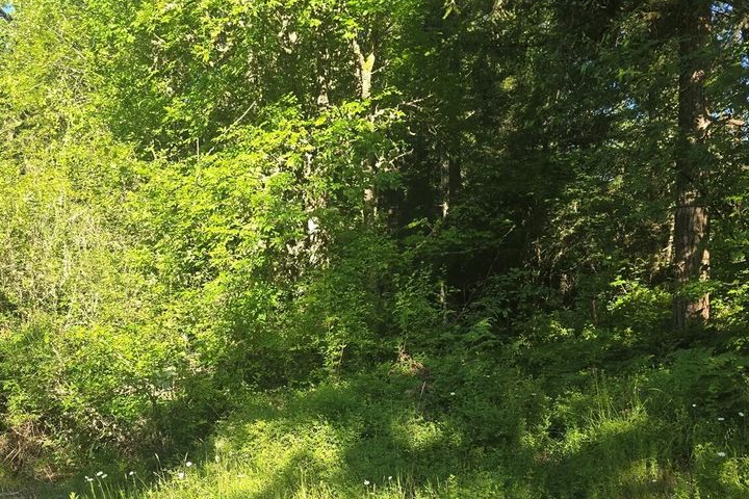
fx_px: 707
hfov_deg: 54.3
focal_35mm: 34
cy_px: 392
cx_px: 233
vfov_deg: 37.6
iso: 20
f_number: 1.7
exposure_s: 1/180
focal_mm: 6.3
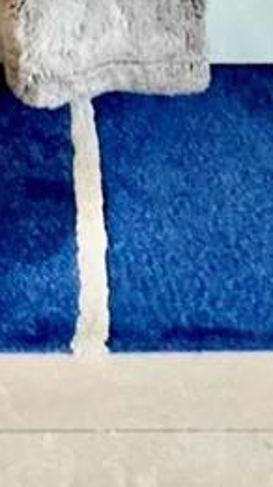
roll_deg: -0.6
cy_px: -622
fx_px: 1211
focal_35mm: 94
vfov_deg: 15.3
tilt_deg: -5.3
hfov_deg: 11.9
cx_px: -211
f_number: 2.2
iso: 500
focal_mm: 2.22
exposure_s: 1/60
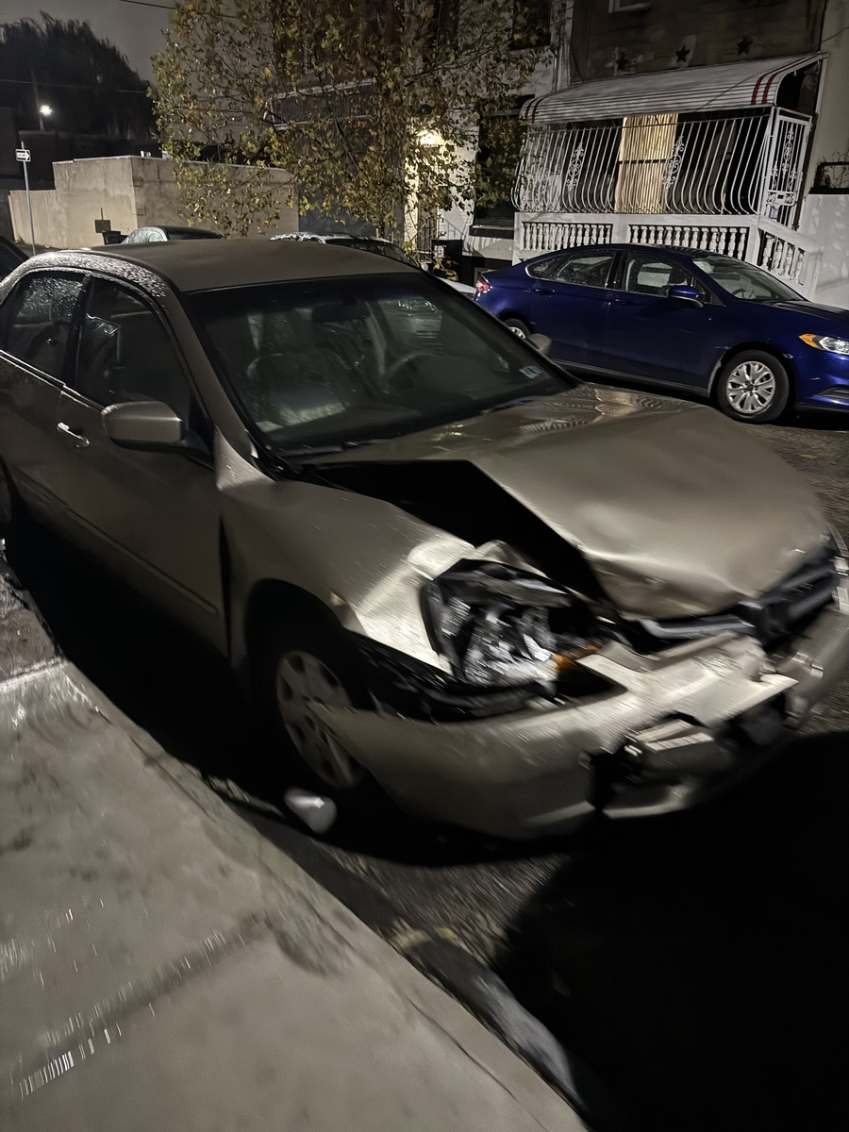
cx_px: 424
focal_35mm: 24
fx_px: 785
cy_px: 566
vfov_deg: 71.6
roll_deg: -2.7
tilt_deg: -21.4
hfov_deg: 56.8
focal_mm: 6.76
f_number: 1.78
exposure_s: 1/19
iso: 1250
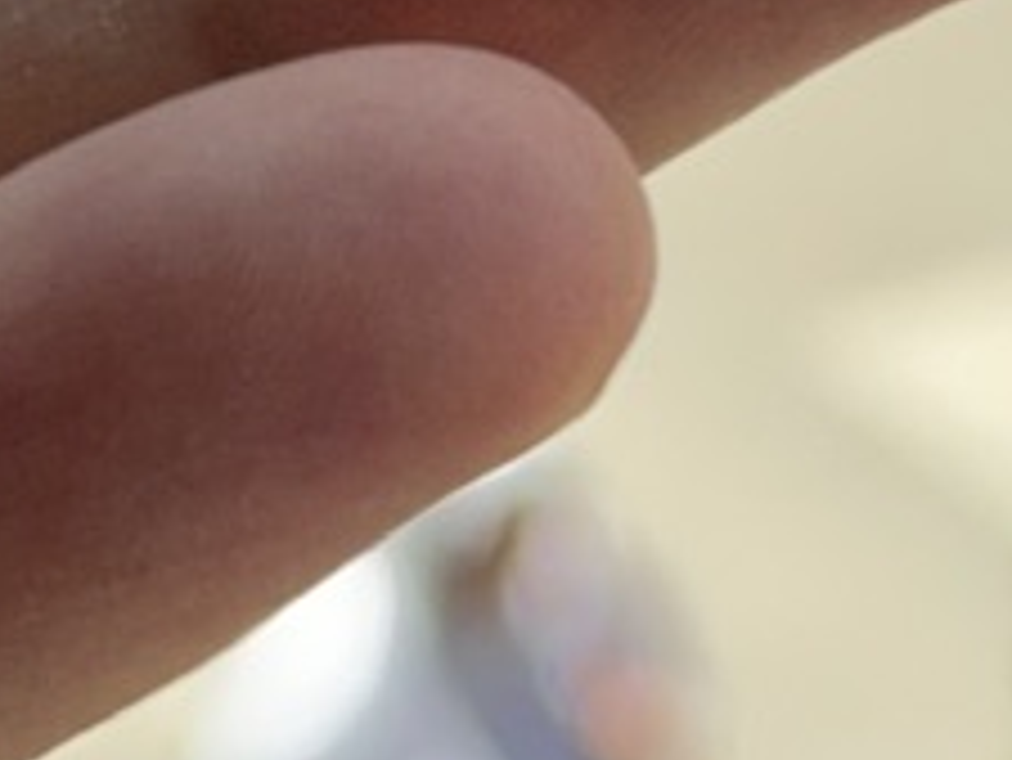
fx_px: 7985
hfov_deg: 7.1
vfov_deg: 5.3
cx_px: -562
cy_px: -944
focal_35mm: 273
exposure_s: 1/843
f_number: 1.78
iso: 64
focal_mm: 6.86
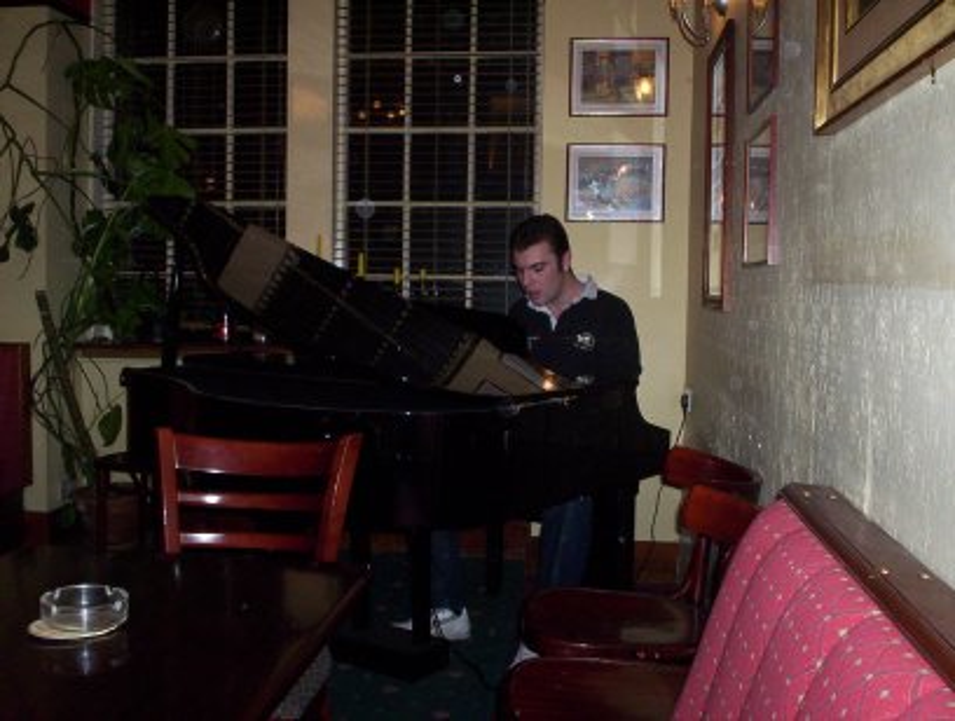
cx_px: 478
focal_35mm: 38
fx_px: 1051
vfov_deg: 37.9
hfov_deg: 48.9
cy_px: 360
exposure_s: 1/60
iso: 140
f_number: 4.5
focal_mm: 4.99
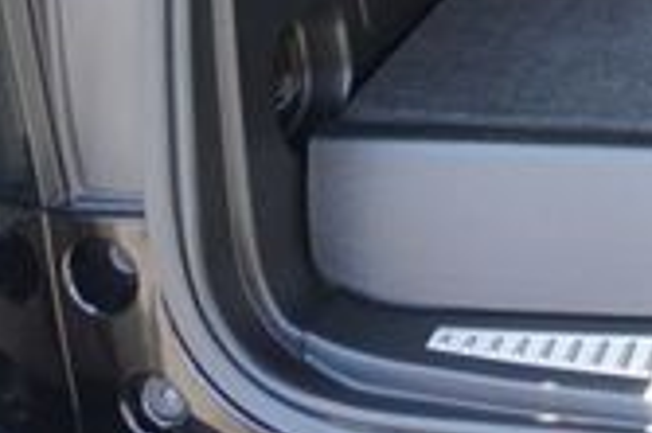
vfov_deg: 13.5
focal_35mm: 92
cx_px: 1113
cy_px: -304
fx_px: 1665
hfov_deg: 18.3
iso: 160
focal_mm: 16
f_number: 4
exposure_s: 1/60
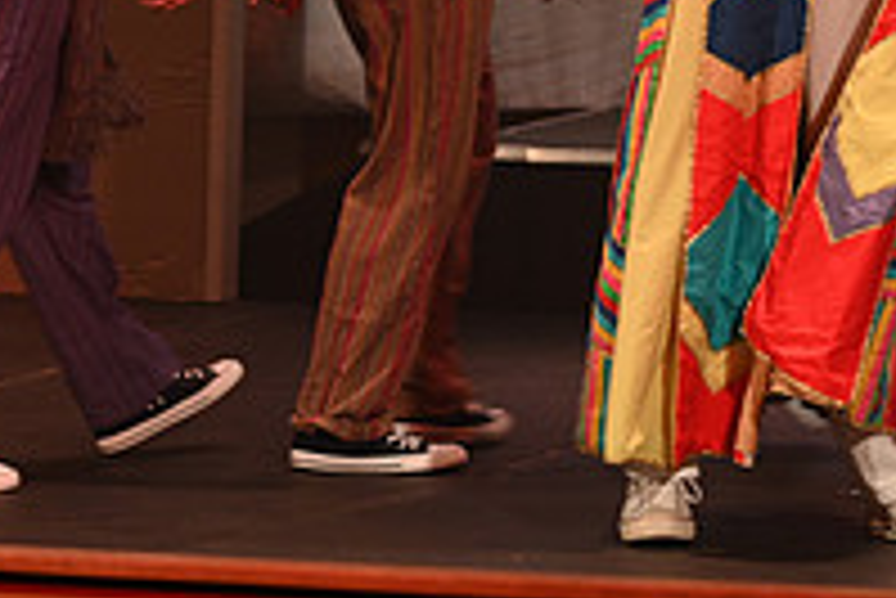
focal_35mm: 268
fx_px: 6675
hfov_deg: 7.6
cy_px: -92
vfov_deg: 5.1
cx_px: 878
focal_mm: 92
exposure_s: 1/125
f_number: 2.8
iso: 640
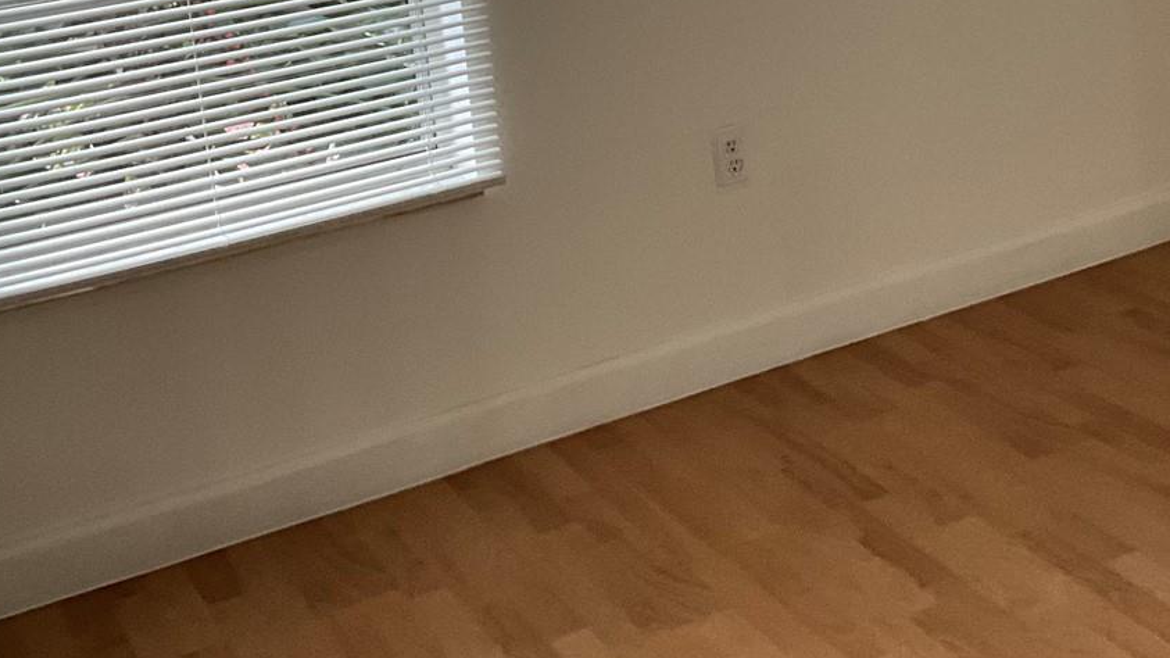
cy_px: -162
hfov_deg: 34.6
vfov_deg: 18.8
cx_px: 781
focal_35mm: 60
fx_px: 1861
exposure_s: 1/73
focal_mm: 3
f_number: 1.8
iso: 64
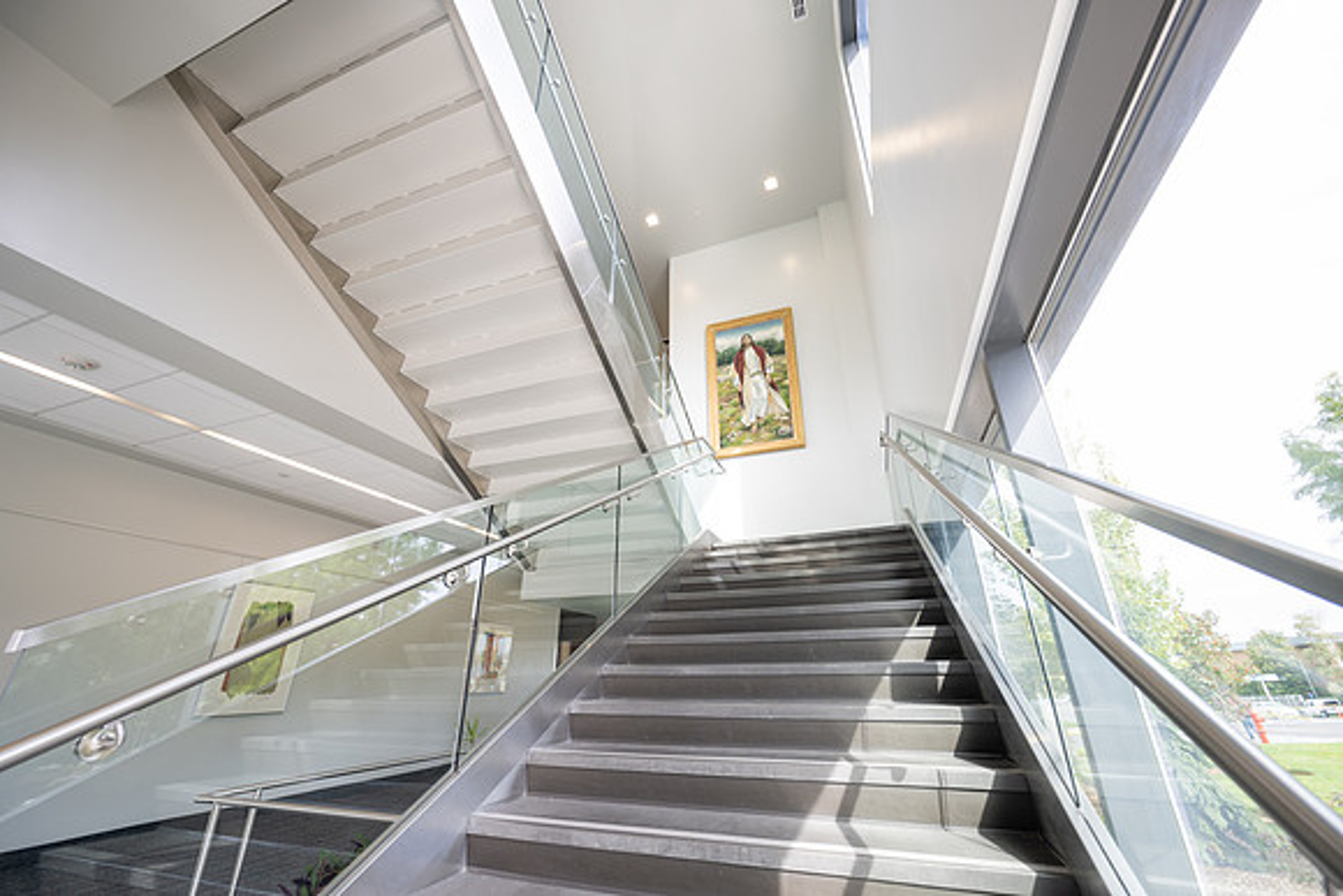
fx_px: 522
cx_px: 672
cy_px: 448
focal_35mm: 14
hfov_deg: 104.2
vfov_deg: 81.2
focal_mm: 14
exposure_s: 1/15
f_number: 7.1
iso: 100
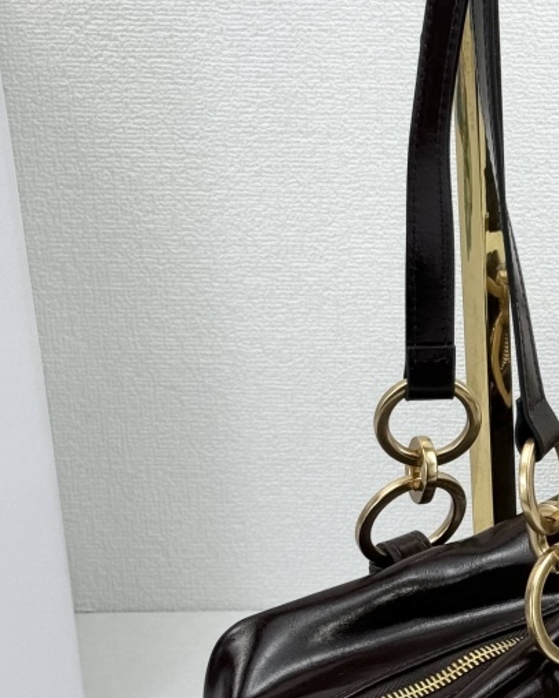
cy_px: 468
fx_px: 2749
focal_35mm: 133
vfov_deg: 14.4
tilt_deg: -31.2
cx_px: 538
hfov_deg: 11.5
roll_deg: +0.9
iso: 64
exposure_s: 1/1094
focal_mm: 6.86
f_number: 1.78
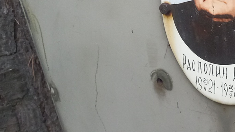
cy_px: 23
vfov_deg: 16.8
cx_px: 261
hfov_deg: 27.2
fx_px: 442
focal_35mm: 71
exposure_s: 1/101
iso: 202
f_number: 1.8
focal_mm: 4
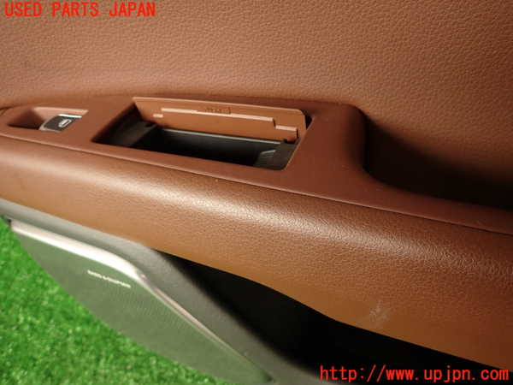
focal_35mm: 25
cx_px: 256
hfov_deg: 69.4
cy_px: 192
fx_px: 370
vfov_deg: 54.9
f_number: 2
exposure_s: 1/60
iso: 100
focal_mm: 4.5
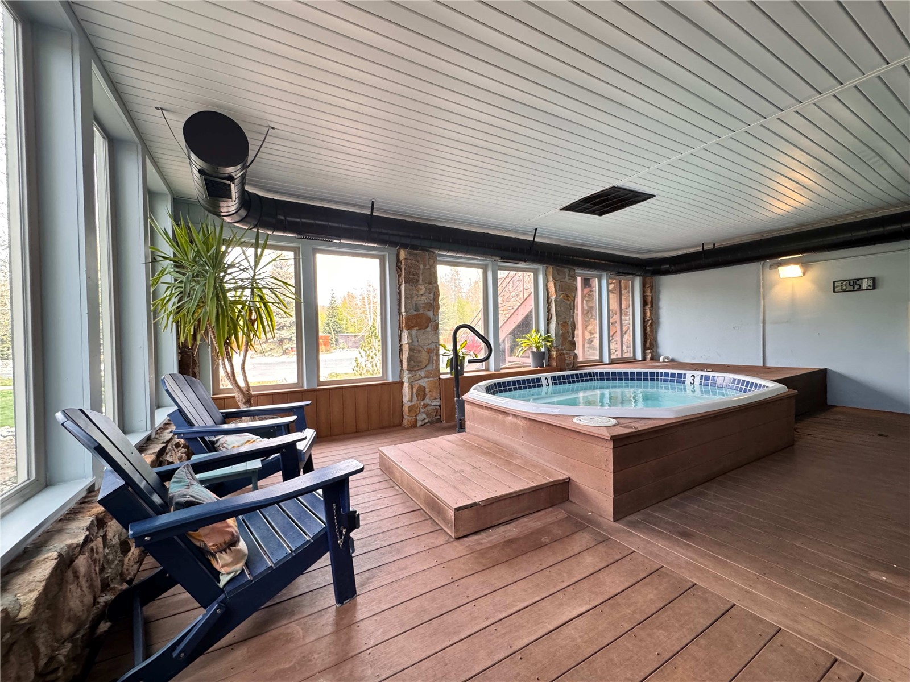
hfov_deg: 102.1
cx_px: 455
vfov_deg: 85.7
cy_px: 341
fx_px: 368
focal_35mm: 14
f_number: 2.2
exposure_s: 1/60
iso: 320
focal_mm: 2.2
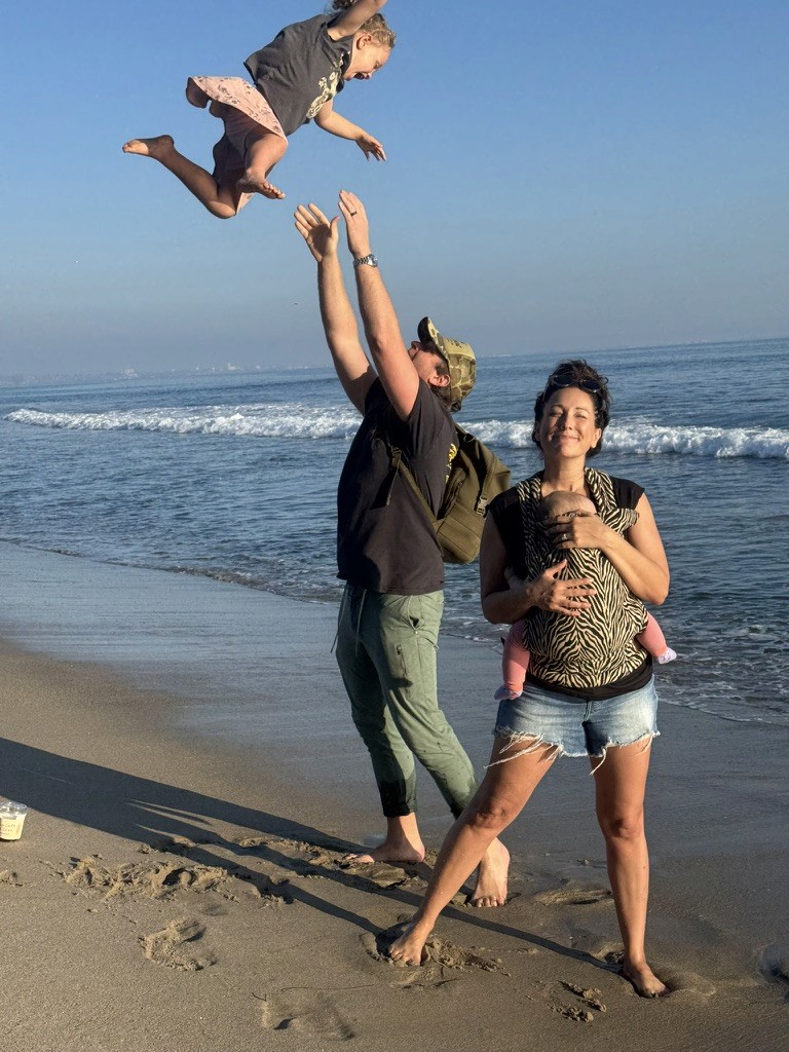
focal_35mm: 48
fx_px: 1459
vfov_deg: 39.7
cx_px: 394
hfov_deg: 30.3
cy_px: 526
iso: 64
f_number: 1.78
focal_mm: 6.76
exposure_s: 1/4049
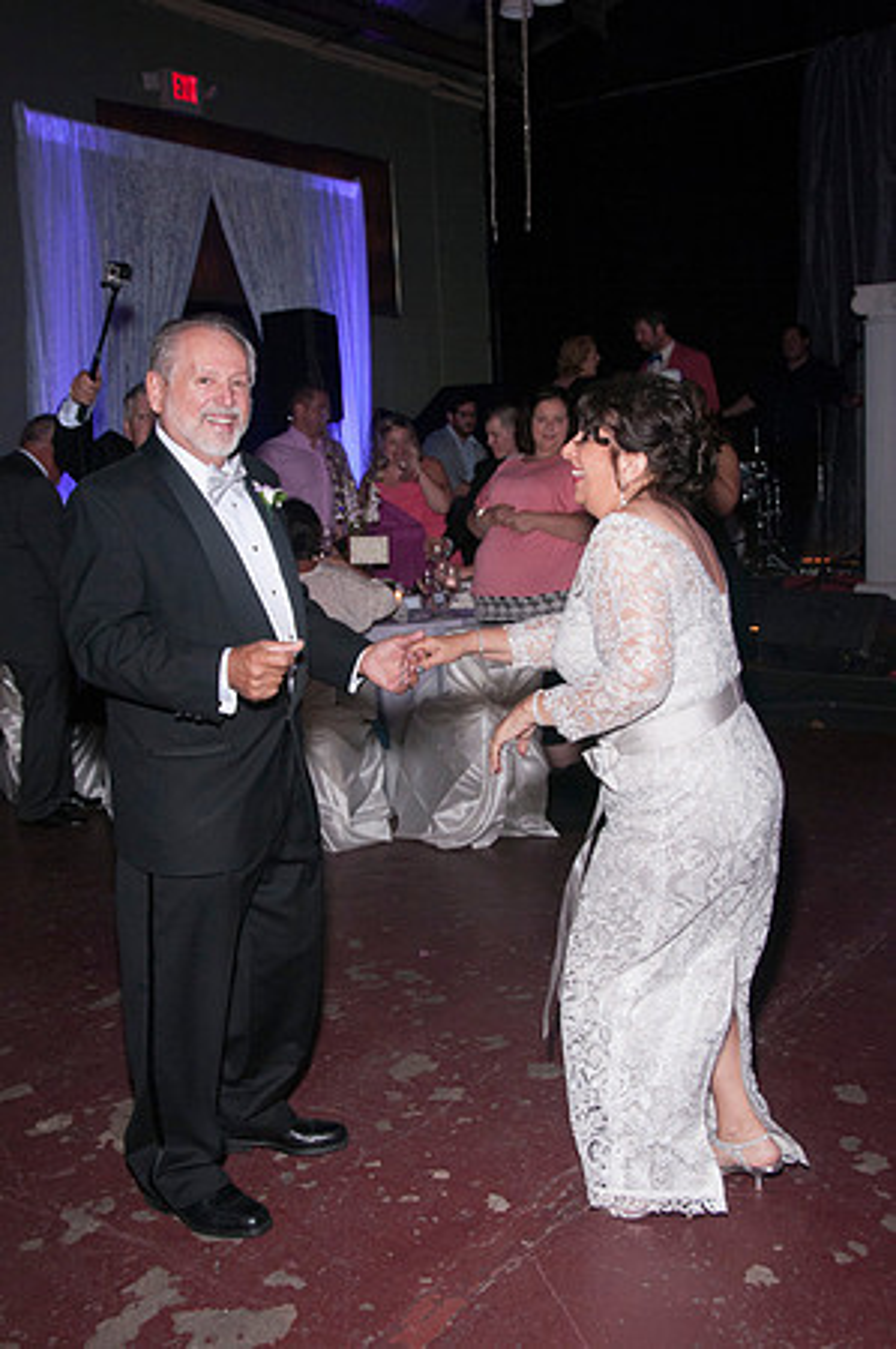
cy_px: 674
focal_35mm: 39
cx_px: 448
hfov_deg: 34.1
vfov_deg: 49.6
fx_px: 1459
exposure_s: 1/60
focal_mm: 26
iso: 400
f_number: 5.6
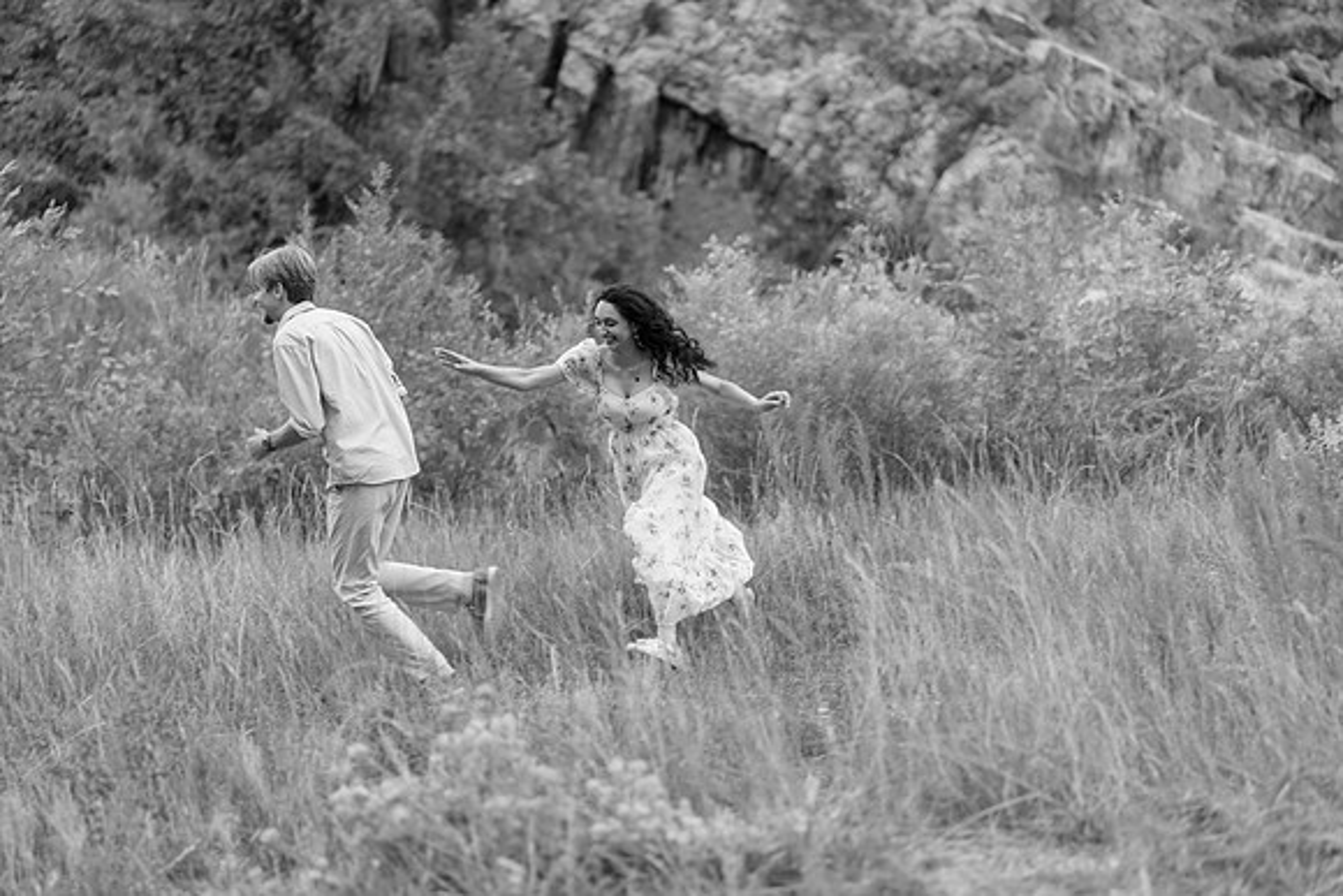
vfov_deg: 16.1
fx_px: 3172
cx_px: 672
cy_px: 448
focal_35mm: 85
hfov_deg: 23.9
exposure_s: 1/160
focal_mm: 85
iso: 250
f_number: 1.8
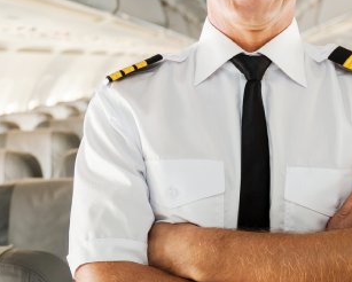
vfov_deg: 23.1
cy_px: 112
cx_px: 236
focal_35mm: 66
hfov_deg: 28.5
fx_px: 688
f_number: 2.8
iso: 400
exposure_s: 1/80
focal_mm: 24
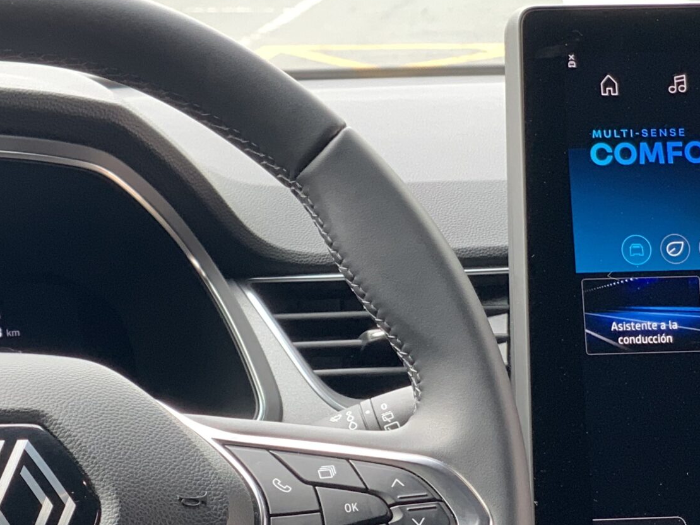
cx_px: -73
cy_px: 466
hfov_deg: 15.9
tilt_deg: -14.8
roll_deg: +0.1
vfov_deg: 12.3
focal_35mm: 120
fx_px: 2427
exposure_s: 1/122
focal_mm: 6
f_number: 2.4
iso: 80
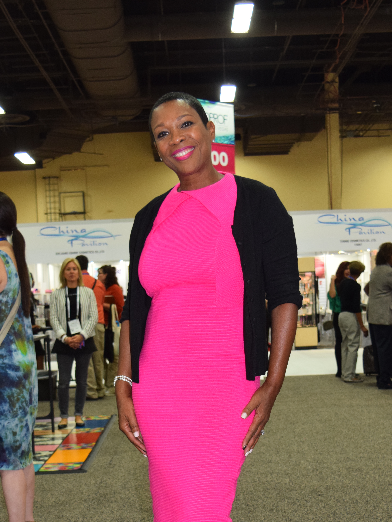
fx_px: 891
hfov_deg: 24.8
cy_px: 390
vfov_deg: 32.1
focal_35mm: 59
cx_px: 189
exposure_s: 1/100
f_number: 5
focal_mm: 26
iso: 800
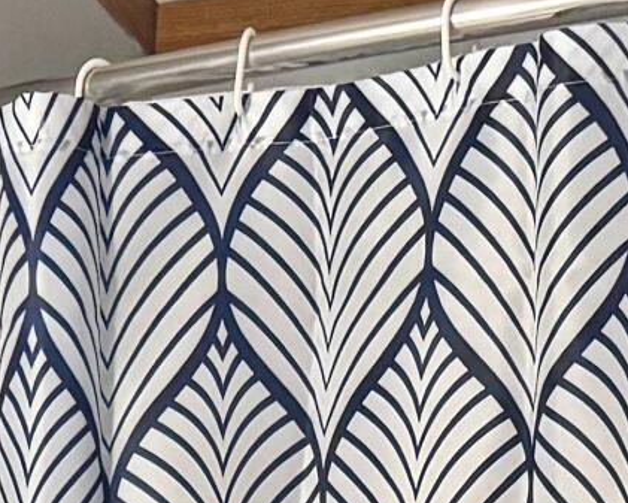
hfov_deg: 11.1
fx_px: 3105
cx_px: -306
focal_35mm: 167
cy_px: 1579
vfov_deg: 7.8
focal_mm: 6.76
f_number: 1.78
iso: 500
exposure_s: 1/48
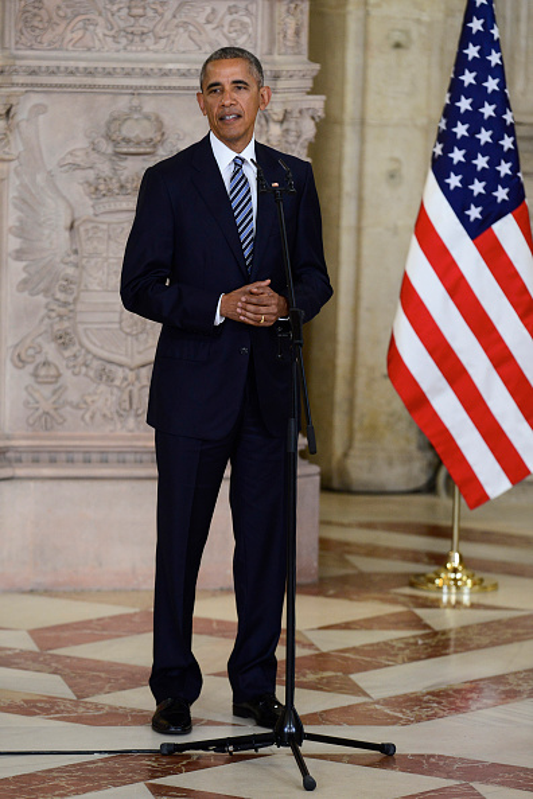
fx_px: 4885
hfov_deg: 6.2
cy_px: 400
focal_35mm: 220
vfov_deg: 9.4
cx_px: 266
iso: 2000
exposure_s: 1/320
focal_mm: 220
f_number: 3.5
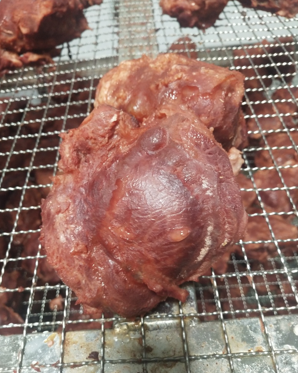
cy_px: 195
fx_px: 353
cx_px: 147
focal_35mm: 32
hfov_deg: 45.8
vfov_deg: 55.6
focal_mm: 3.95
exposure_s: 1/33.3
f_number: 1.8
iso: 357
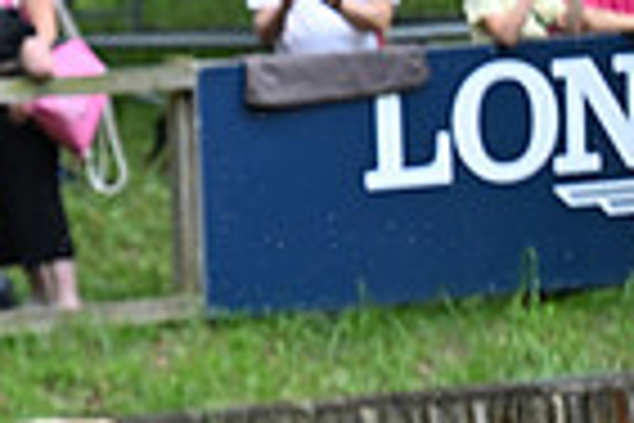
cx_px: -661
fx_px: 9756
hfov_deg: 3.7
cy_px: 362
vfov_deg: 2.5
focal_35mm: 554
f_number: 3.5
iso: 560
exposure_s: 1/1250
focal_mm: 135
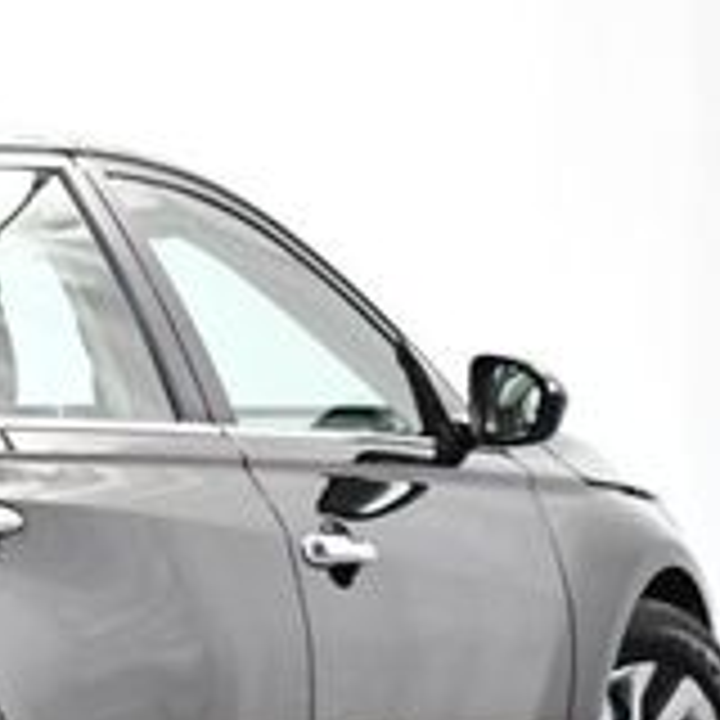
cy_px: 662
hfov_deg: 12.0
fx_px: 3200
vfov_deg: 12.7
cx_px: -518
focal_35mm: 136
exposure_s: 1/125
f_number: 3.8
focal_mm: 20
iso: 3200
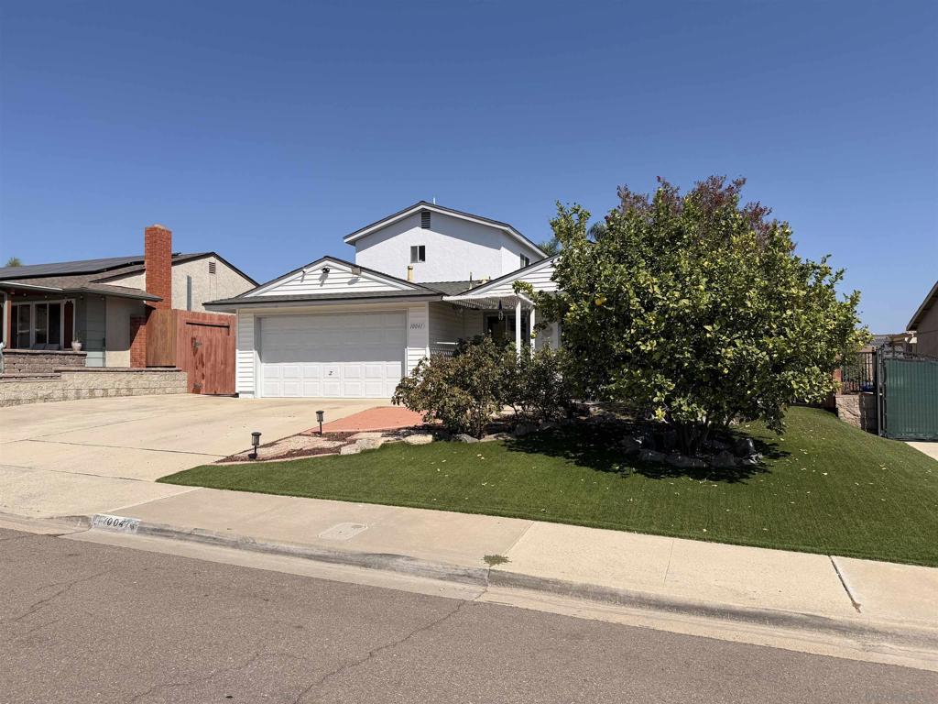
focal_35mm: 24
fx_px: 650
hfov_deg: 71.6
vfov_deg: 56.8
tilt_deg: +0.7
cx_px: 469
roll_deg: +0.6
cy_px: 352
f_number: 1.78
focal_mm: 6.76
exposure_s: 1/7353
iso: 80
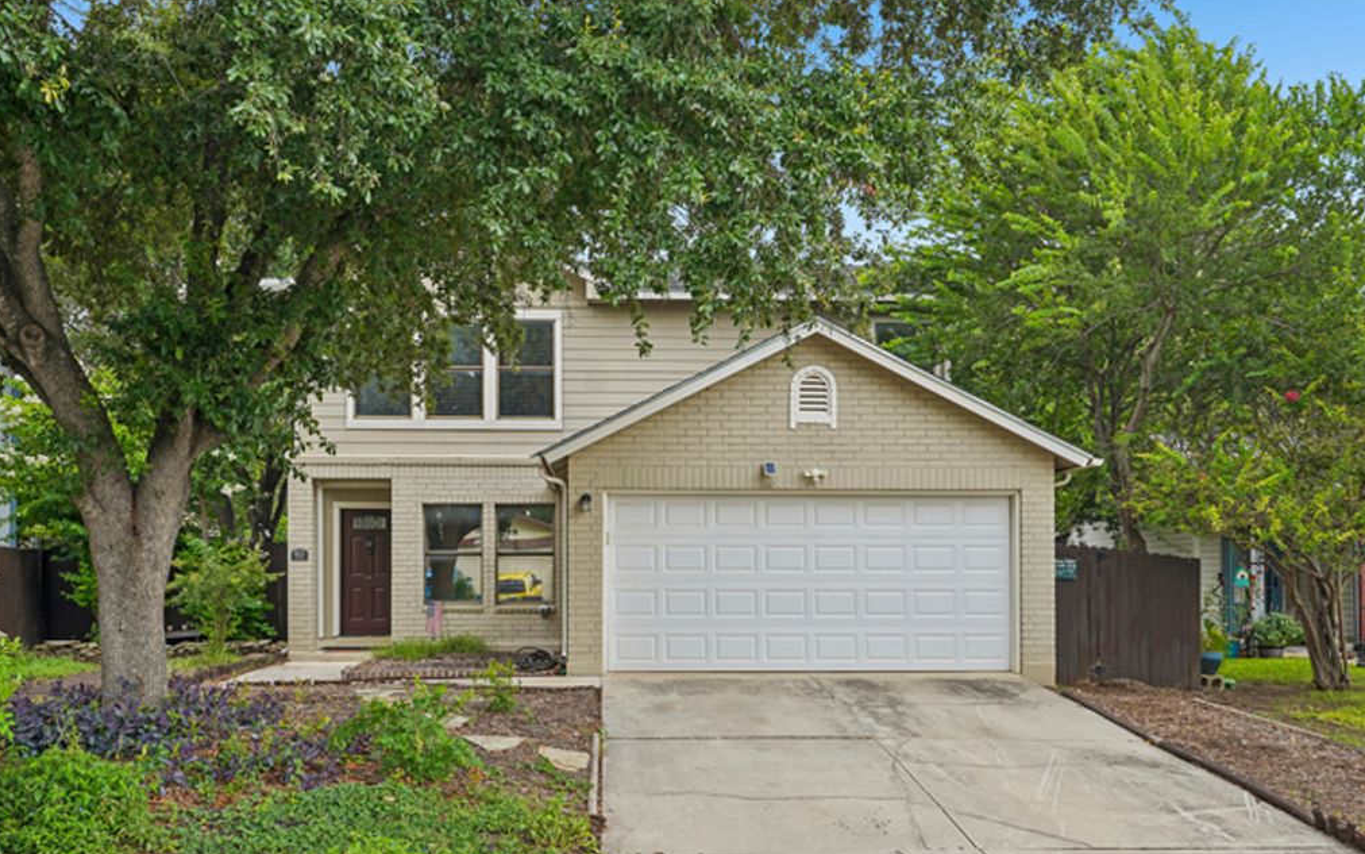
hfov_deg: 59.7
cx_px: 685
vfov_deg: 39.4
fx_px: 1190
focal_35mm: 32
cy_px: 444
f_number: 8
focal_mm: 31
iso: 100
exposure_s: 1/60
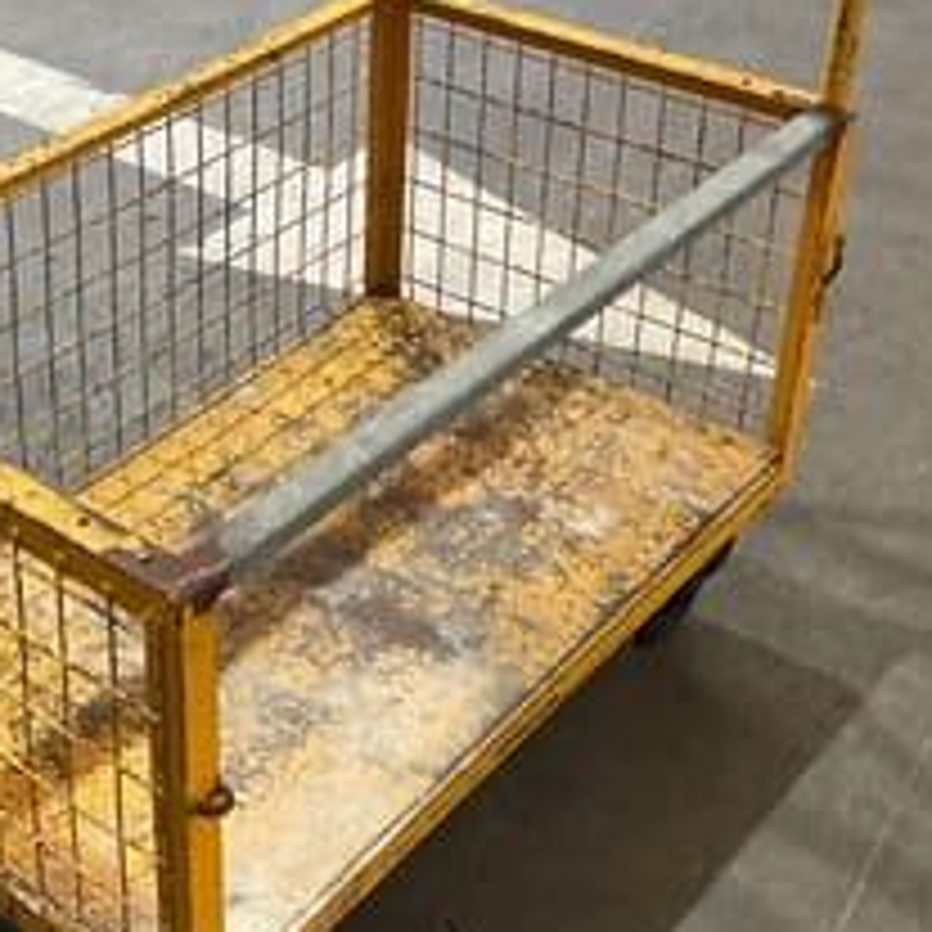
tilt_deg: -31.5
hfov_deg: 27.3
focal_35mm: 62
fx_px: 1889
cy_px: 322
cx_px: 207
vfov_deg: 27.6
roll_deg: +0.0
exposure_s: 1/60
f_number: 1.8
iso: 125
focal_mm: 3
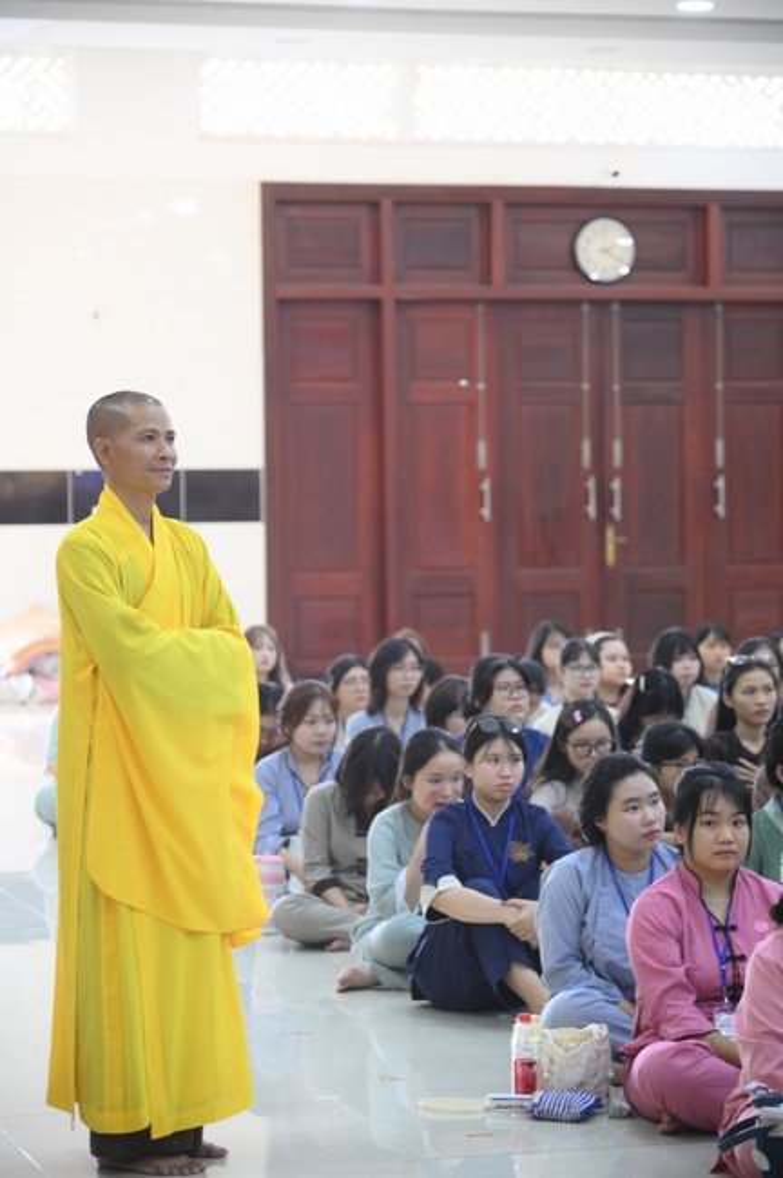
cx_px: 392
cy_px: 589
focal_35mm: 98
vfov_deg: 20.8
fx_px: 3204
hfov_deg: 13.9
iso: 3200
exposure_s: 1/100
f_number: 4
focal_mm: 98
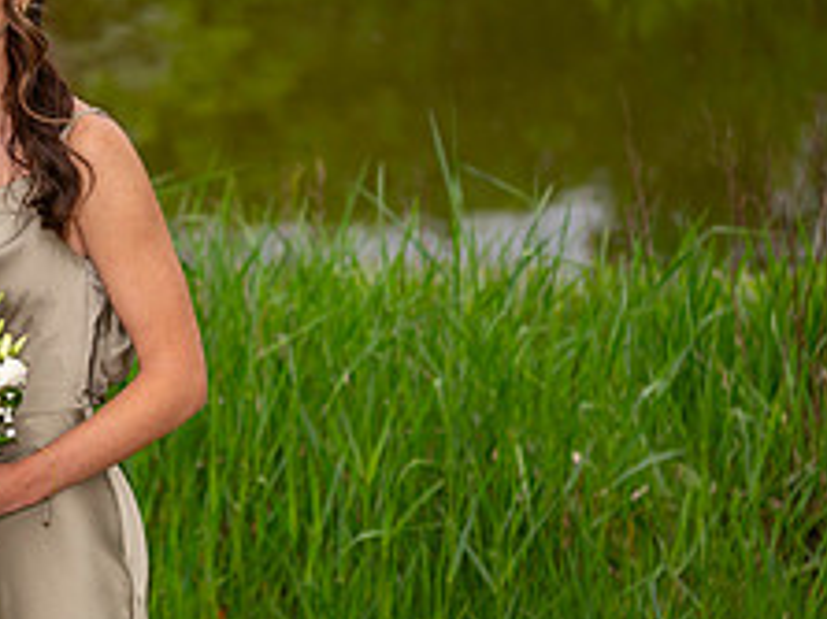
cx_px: -22
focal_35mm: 175
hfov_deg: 11.2
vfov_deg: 8.5
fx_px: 4179
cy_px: 200
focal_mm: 70
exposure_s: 1/3200
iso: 400
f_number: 3.2
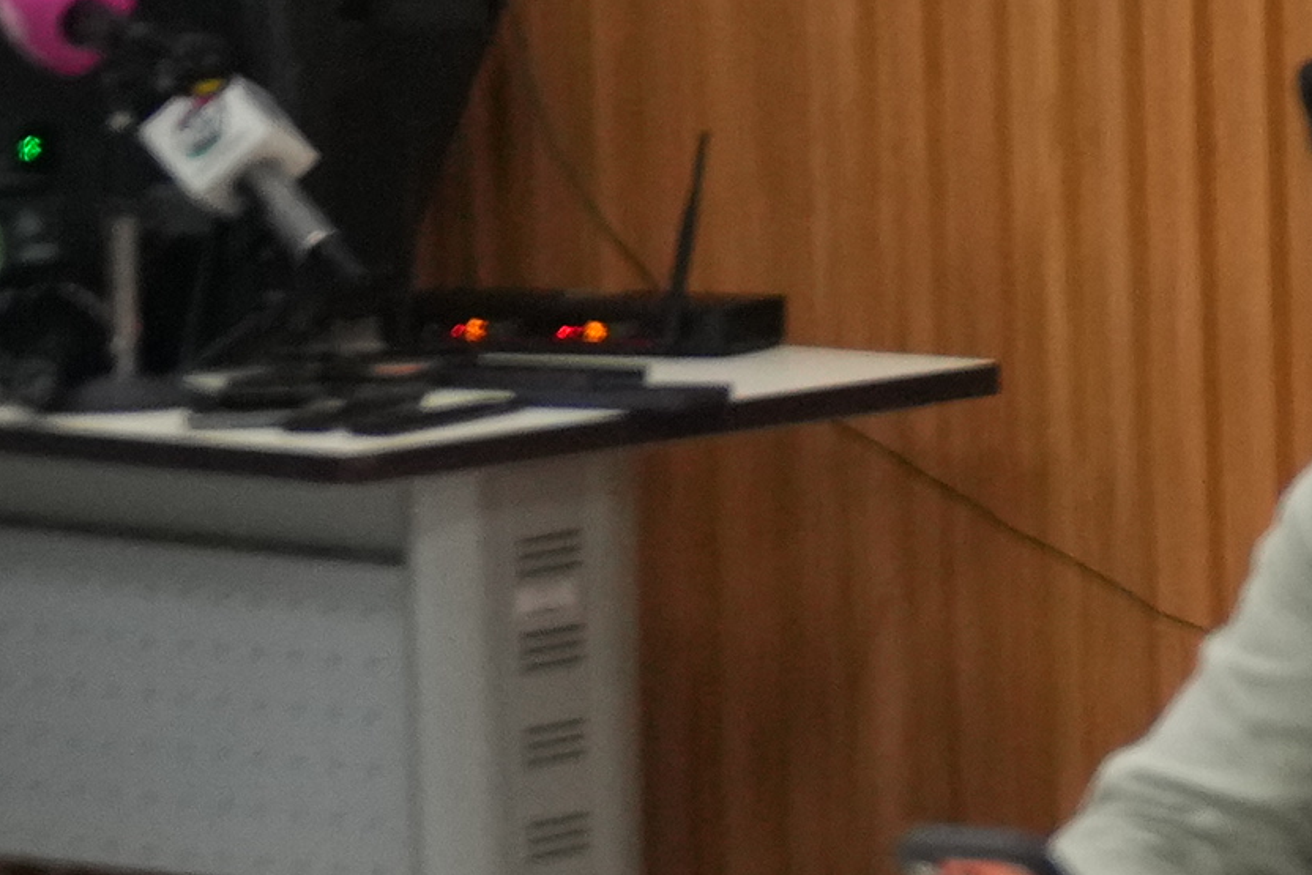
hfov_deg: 7.4
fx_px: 8857
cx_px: 3966
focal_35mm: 243
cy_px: -140
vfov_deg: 5.6
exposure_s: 1/160
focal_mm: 36
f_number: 3.5
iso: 2000
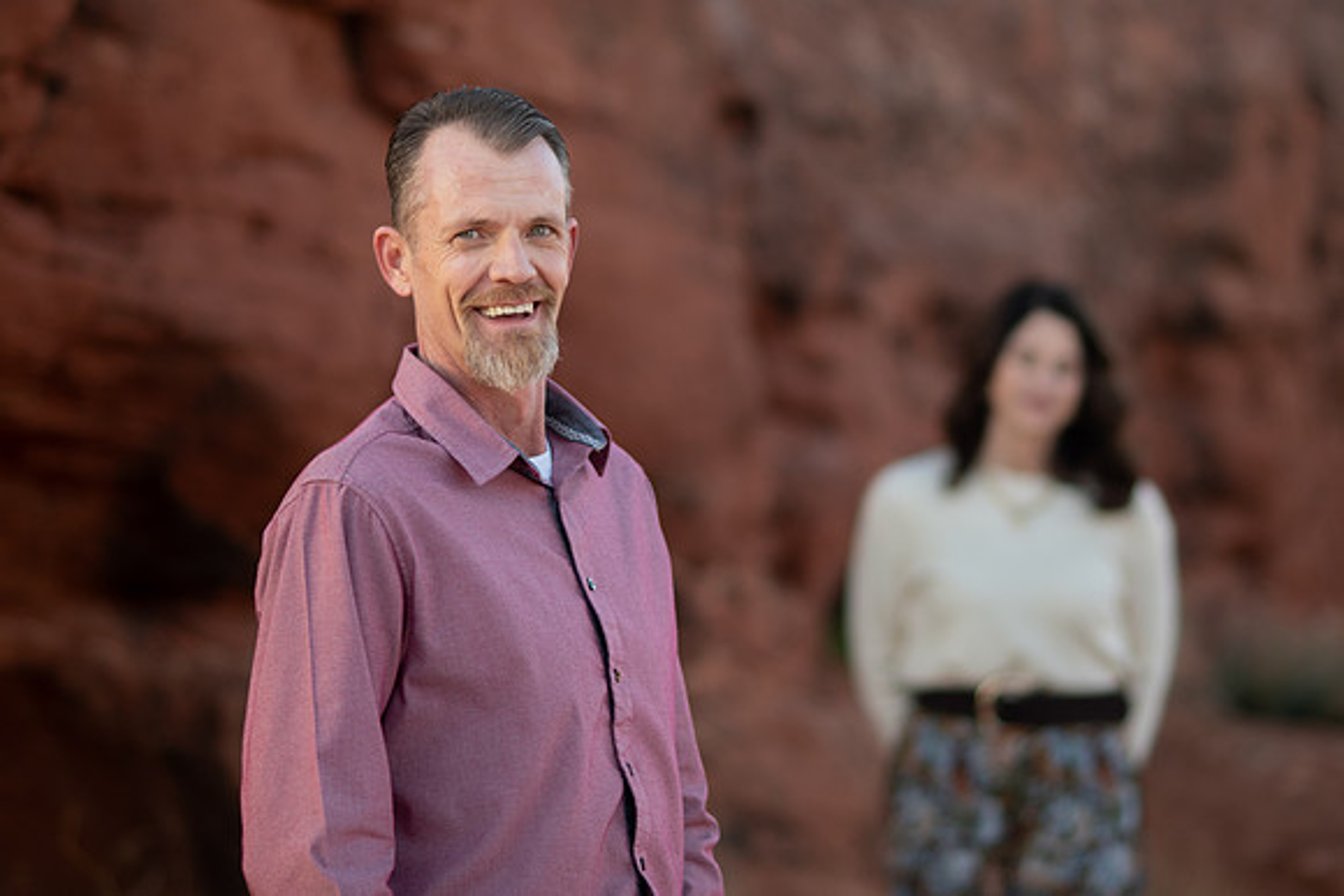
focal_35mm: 155
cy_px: 361
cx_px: 706
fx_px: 5791
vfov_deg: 8.9
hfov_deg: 13.2
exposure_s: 1/640
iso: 200
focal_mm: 105
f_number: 2
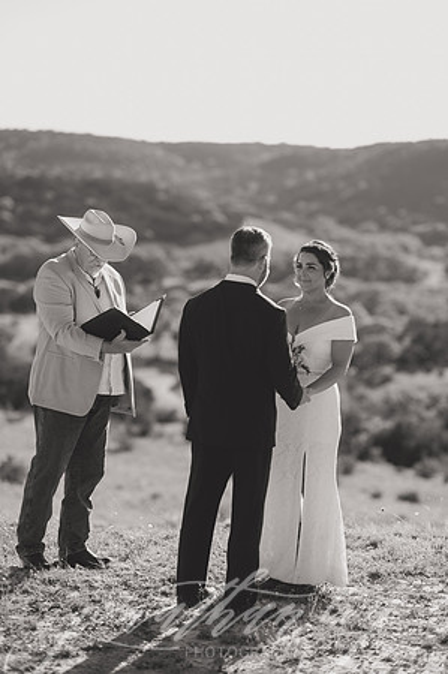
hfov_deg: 16.0
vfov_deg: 23.9
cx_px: 224
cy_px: 337
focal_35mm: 85
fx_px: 1590
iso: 50
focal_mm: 85
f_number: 2
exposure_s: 1/1250
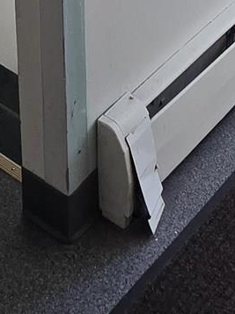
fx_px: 762
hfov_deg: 17.5
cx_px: 144
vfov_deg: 15.9
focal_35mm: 84
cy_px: -374
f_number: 2.2
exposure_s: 1/60
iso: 64
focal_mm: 2.2
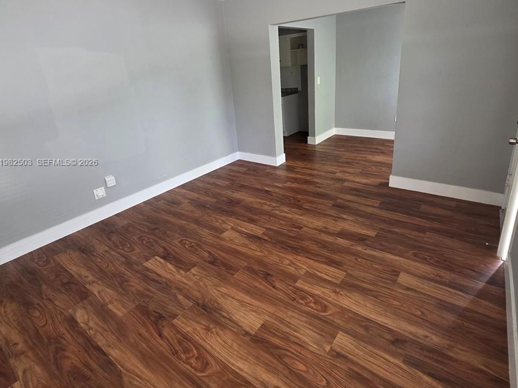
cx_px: 256
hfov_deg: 87.8
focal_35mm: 18
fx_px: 269
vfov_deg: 71.1
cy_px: 163
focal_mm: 2.2
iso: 250
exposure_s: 1/120
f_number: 1.9
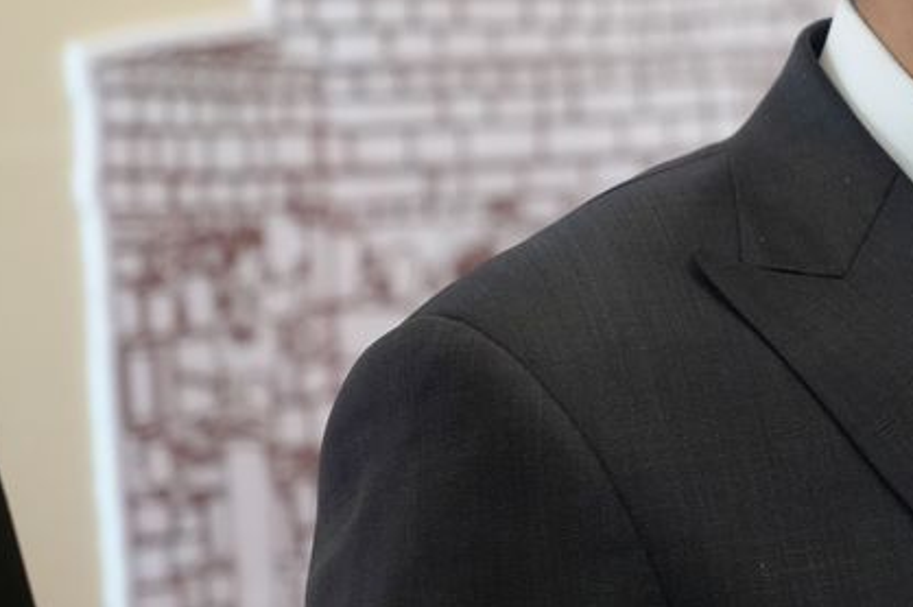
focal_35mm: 181
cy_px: 105
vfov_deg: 7.6
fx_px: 4587
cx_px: 1129
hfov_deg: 11.1
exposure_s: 1/160
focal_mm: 70
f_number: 4
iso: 5000
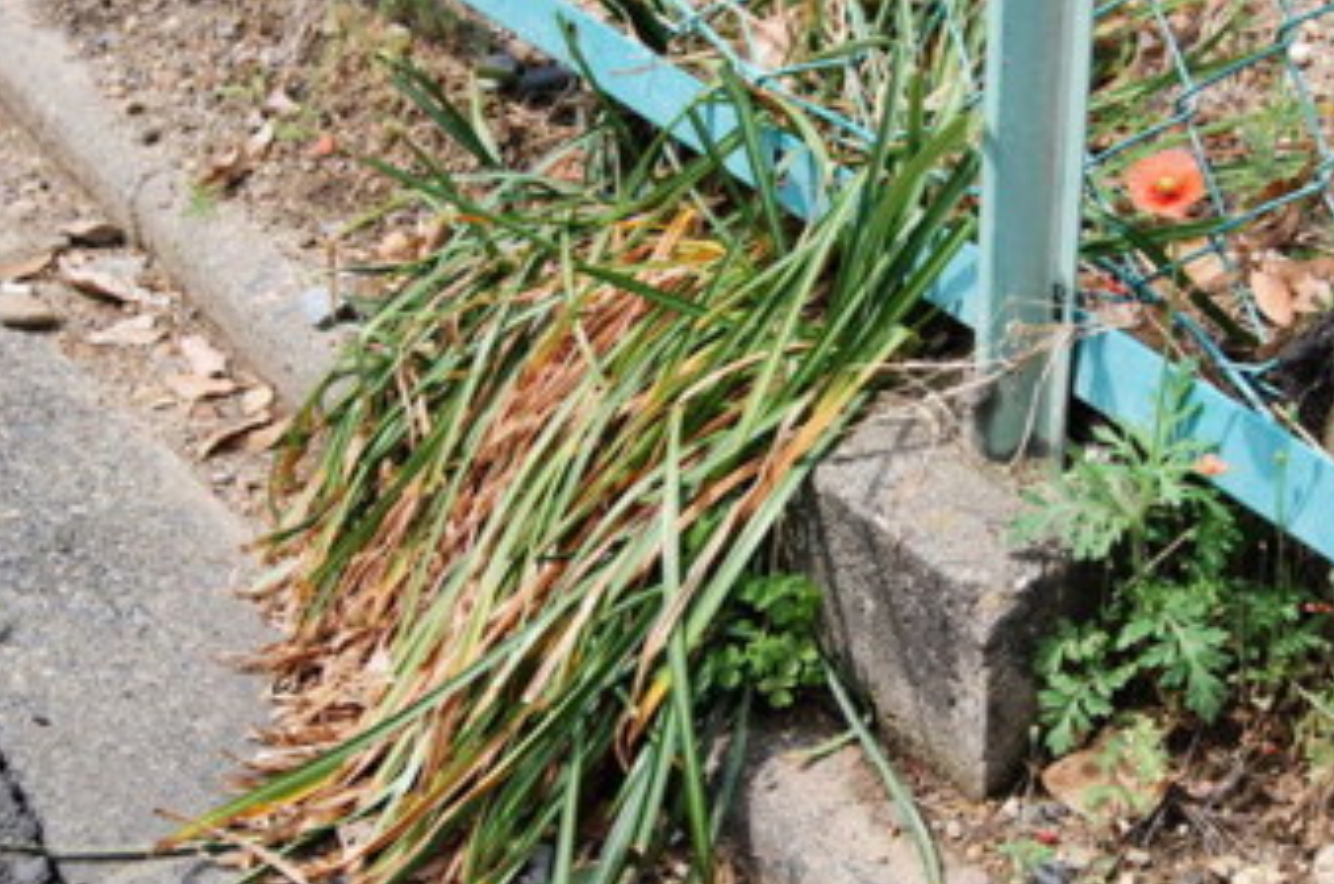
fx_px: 1923
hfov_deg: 38.2
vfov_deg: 25.9
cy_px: 428
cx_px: 766
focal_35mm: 52
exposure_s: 1/250
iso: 200
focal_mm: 26
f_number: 8
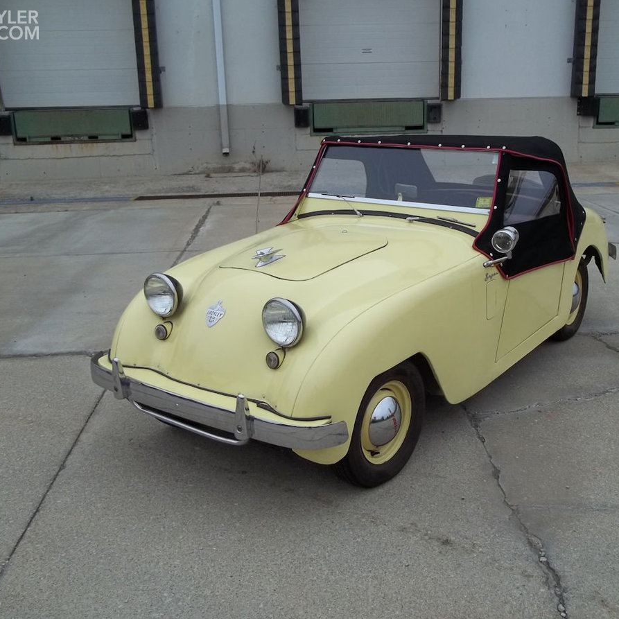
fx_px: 769
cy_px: 311
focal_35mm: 38
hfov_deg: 43.8
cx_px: 344
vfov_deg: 43.9
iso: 64
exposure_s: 1/125
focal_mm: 5.7
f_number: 8.8
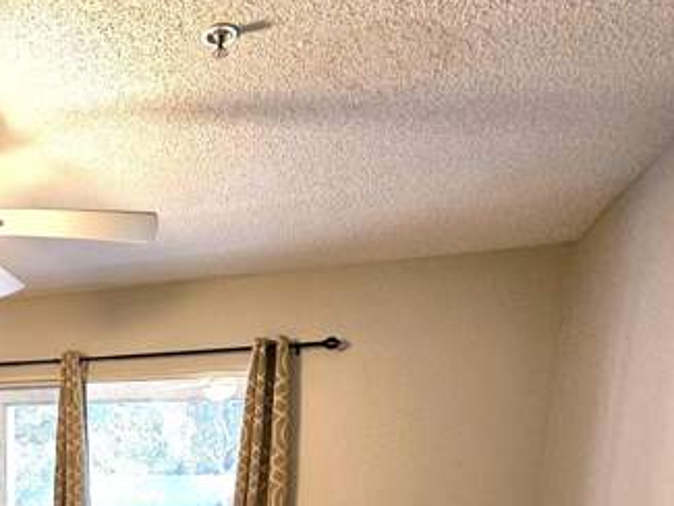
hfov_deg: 50.3
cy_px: 581
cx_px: 64
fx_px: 623
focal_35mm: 32
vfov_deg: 36.1
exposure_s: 1/60
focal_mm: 2.2
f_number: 2.2
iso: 320
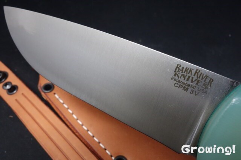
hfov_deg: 65.5
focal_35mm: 28
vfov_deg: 46.4
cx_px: 120
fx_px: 187
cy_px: 80
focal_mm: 10.4
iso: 1600
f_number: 10
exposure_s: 1/30
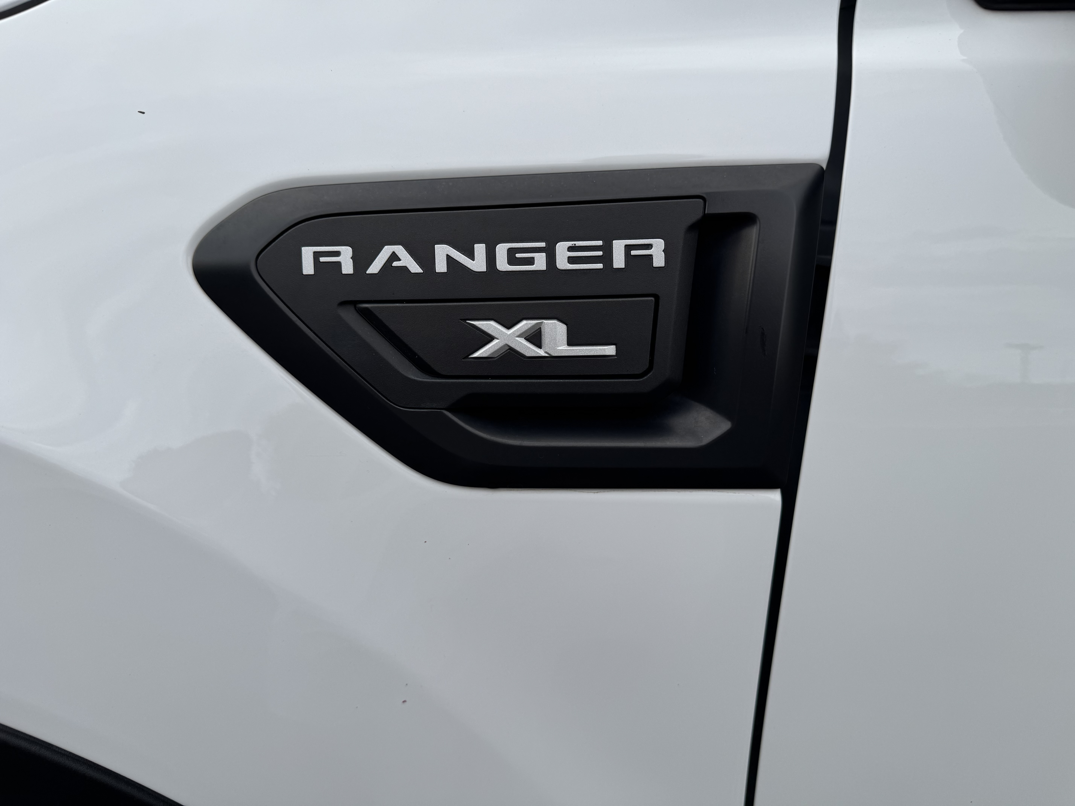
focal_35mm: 24
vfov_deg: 56.8
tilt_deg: -24.2
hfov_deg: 71.6
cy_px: 403
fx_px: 745
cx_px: 538
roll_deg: -3.1
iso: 80
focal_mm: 6.76
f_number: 1.78
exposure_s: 1/3413
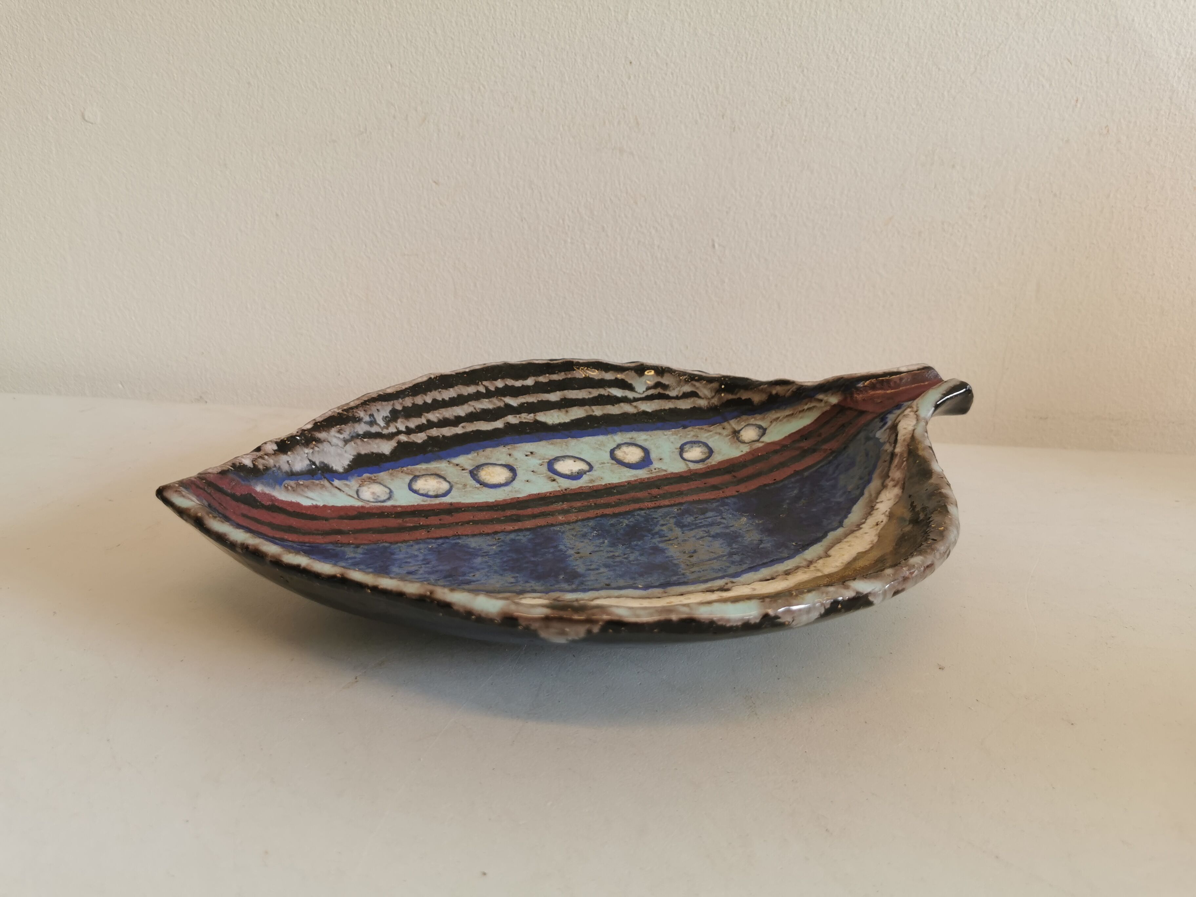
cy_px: 448
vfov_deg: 51.4
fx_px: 933
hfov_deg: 65.3
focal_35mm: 27
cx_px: 598
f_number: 1.6
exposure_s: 1/255
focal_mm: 5.56
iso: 50
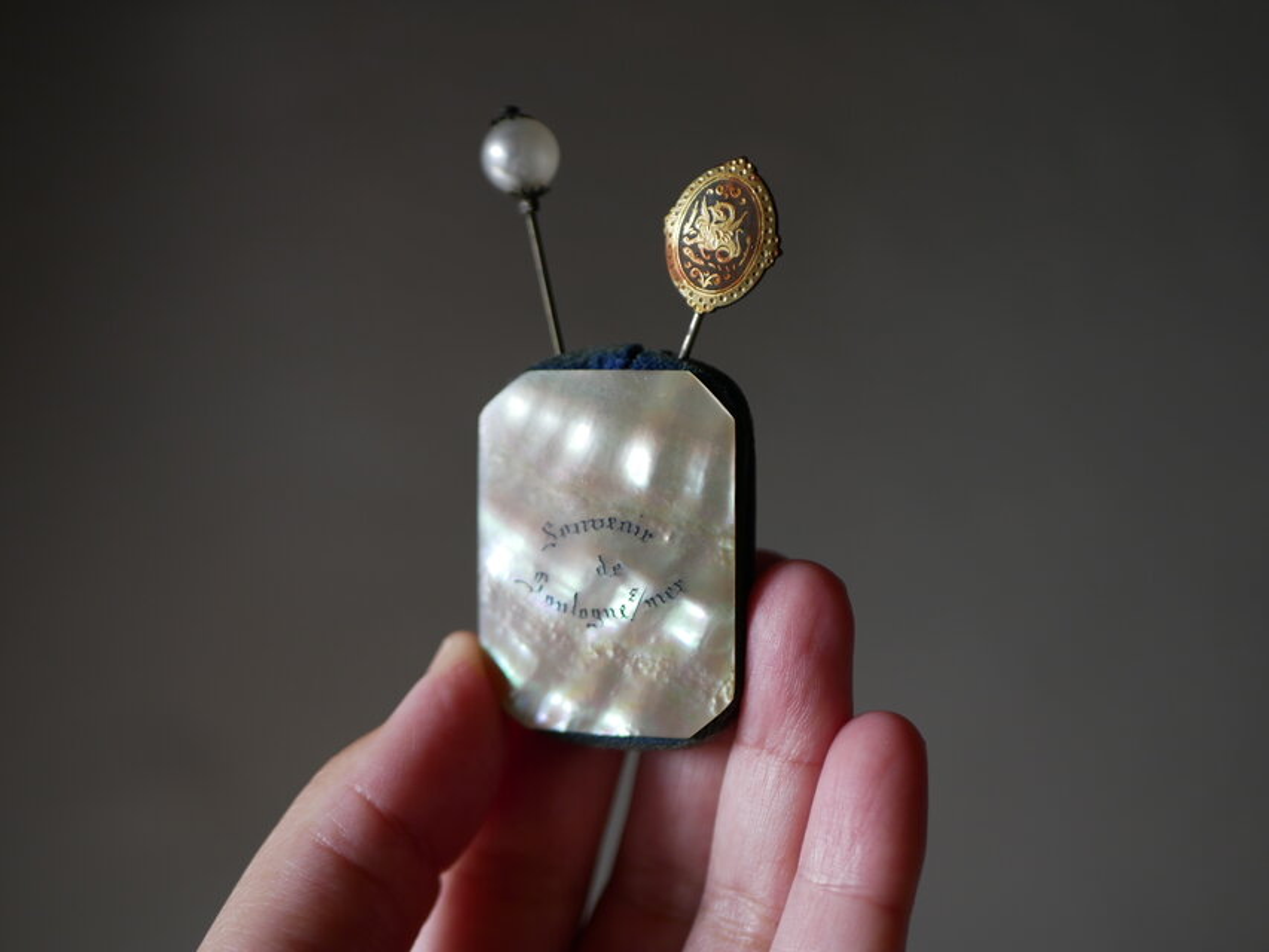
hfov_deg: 38.2
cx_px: 634
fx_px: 1833
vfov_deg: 29.1
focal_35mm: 50
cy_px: 476
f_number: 2.2
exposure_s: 1/200
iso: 200
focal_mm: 25
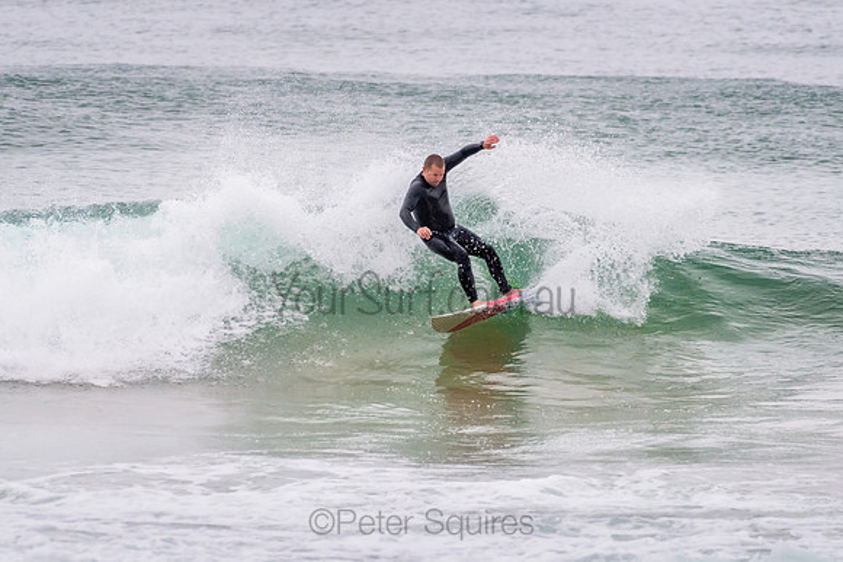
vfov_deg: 2.2
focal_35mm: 613
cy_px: 289
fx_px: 14365
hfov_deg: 3.4
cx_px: 418
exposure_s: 1/1000
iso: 800
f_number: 5.6
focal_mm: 500
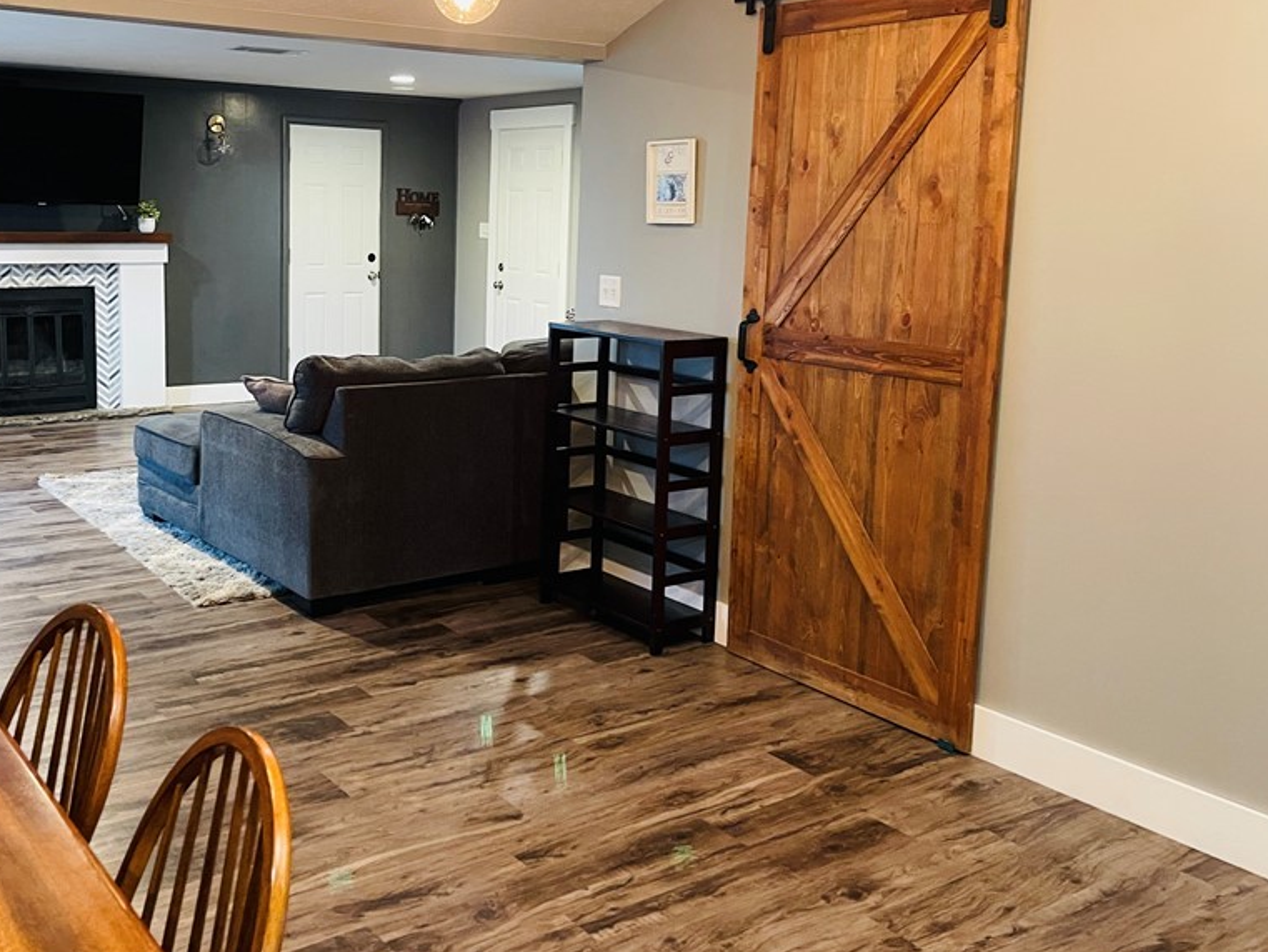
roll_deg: -0.4
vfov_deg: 40.4
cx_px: 483
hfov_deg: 52.1
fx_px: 1282
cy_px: 358
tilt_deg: -6.7
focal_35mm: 35
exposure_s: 1/40
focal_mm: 5.1
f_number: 1.6
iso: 500
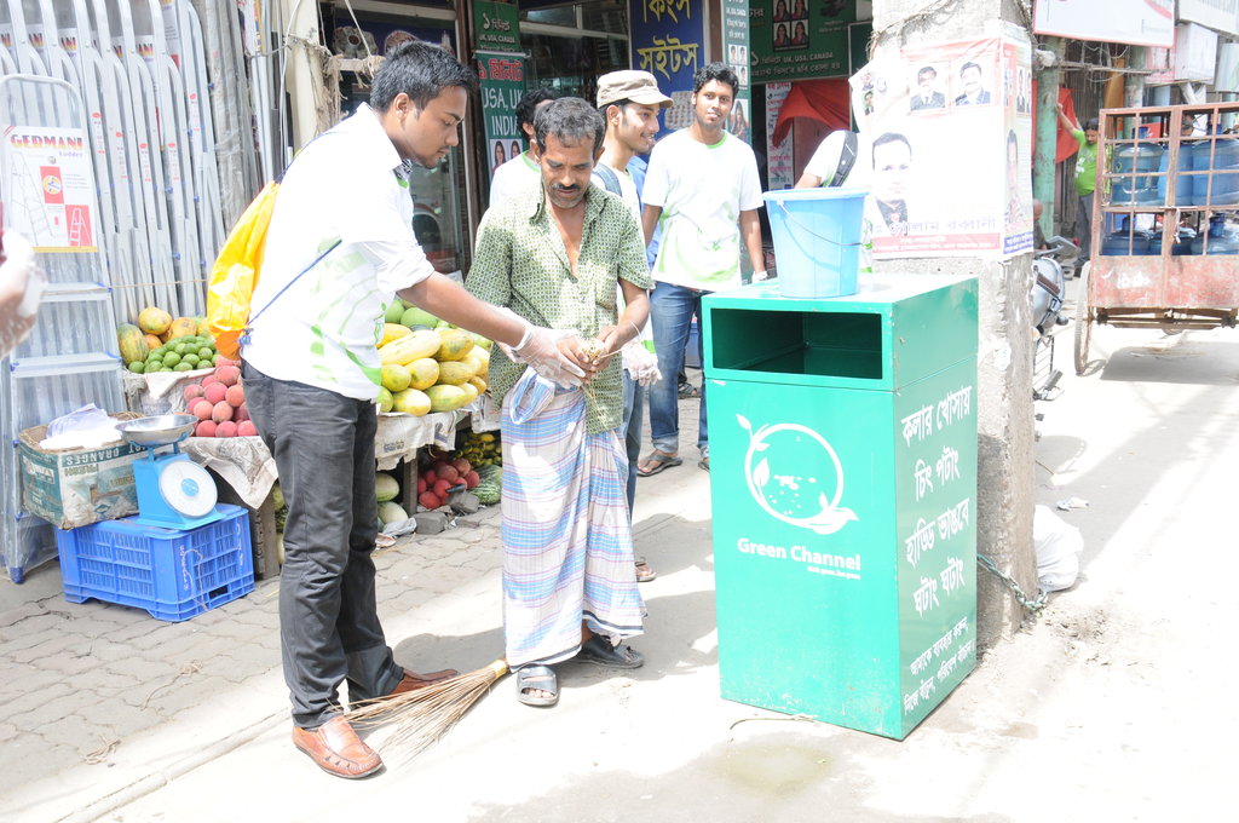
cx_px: 620
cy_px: 412
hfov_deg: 51.3
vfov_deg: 35.4
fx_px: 1289
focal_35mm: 38
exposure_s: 1/125
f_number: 7.1
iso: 400
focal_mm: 25
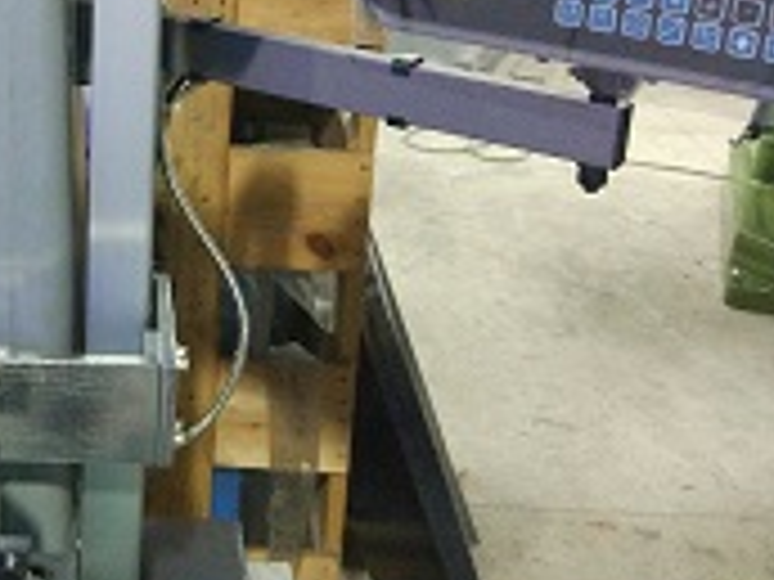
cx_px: 94
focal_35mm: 65
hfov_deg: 28.8
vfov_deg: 22.6
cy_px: 234
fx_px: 1453
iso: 1647
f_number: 2
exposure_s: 1/14
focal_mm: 4.26
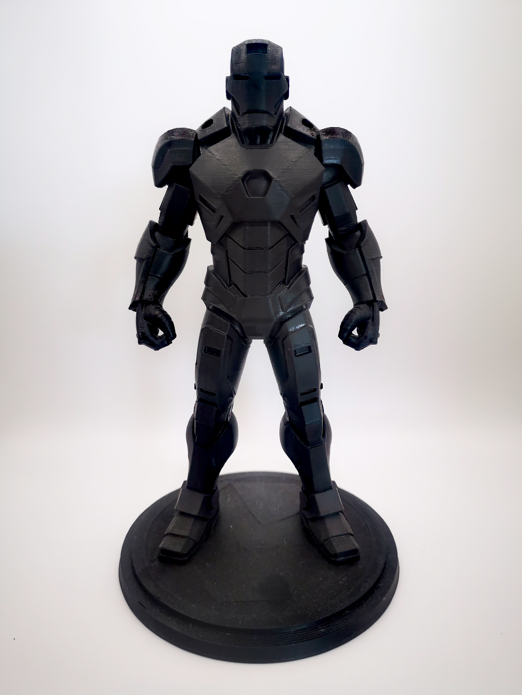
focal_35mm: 27
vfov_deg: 65.3
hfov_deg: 51.4
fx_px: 543
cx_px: 261
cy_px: 348
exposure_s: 1/100
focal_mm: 4.75
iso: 100
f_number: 1.8
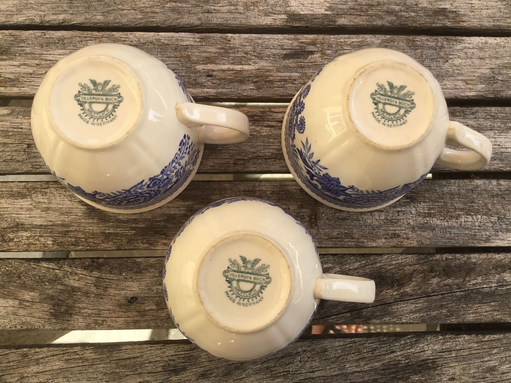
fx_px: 458
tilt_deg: -84.5
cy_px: 192
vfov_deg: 45.4
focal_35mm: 31
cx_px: 256
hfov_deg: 58.4
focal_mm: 3.3
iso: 25
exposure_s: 1/543
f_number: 2.4
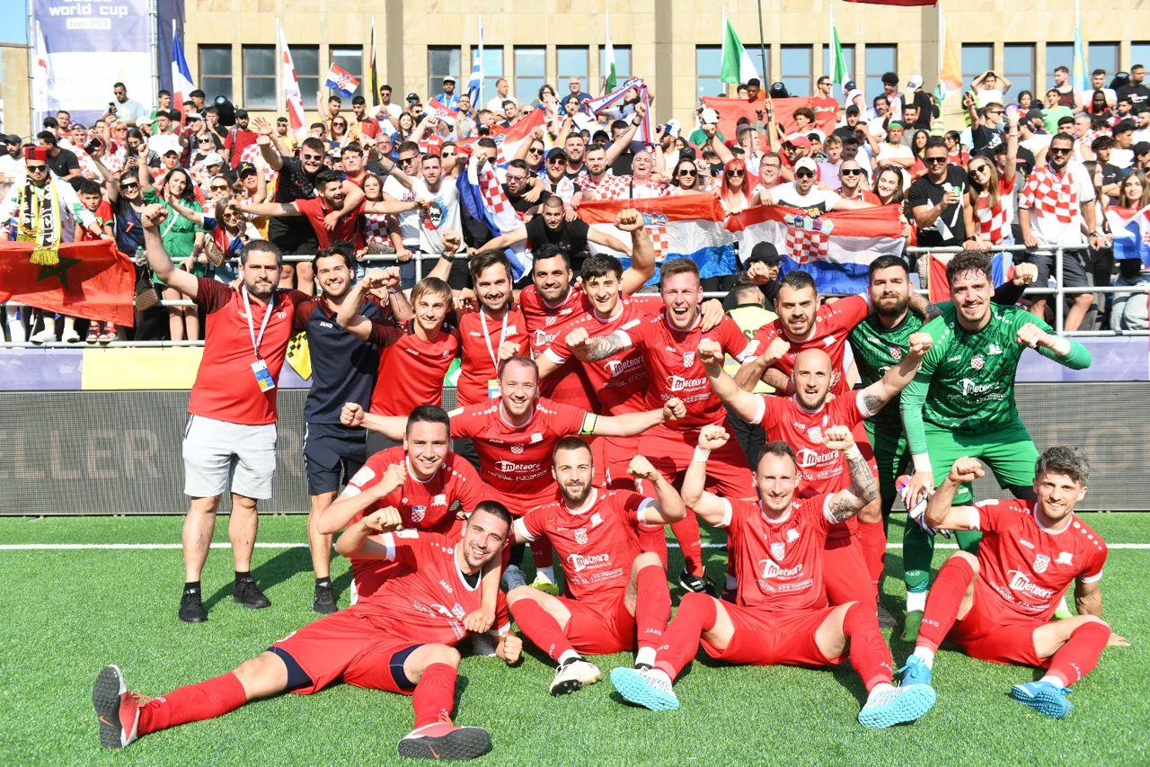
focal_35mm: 35
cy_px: 384
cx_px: 575
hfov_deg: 54.4
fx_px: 1118
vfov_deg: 37.8
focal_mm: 35
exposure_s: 1/2000
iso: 500
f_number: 5
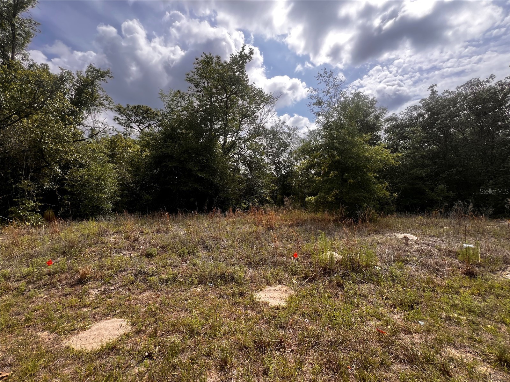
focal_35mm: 13
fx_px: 192
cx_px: 255
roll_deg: +0.8
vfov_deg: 89.9
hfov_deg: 106.2
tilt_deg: +1.3
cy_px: 191
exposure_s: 1/641
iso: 32
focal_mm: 1.57
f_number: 1.8
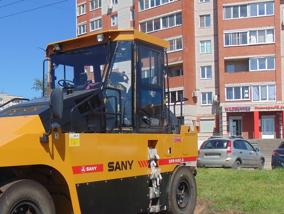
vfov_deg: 28.4
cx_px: 64
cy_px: 139
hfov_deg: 36.4
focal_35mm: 51
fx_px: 419
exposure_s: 1/200
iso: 80
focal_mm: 5.4
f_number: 8
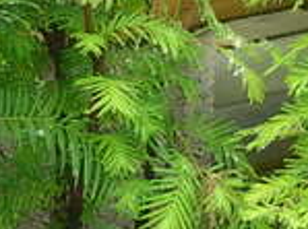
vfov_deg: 5.6
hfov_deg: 7.5
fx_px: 2326
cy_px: -19
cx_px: 446
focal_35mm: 262
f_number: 2.8
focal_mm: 7.8
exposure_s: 1/68.7
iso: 50
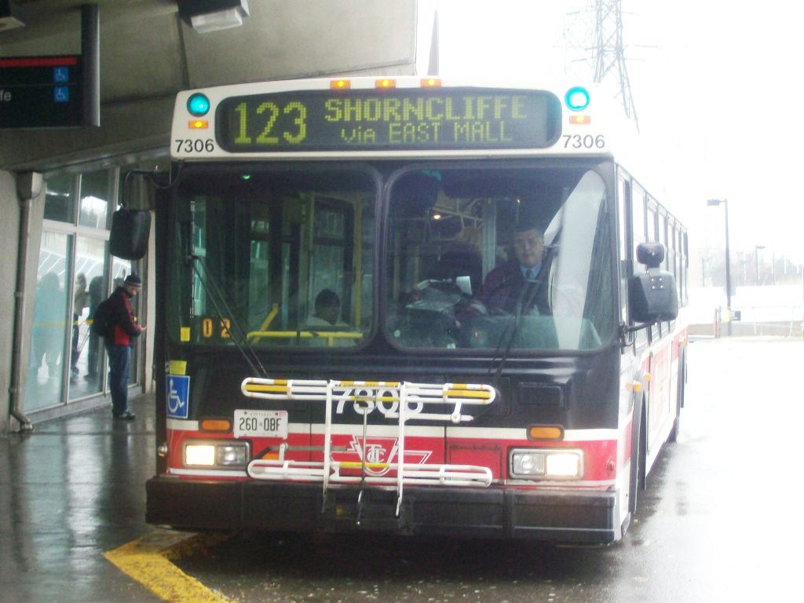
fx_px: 1626
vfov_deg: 21.0
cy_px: 302
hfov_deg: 27.8
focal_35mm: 70
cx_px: 402
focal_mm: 11.6
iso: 160
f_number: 3.8
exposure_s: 1/43.9
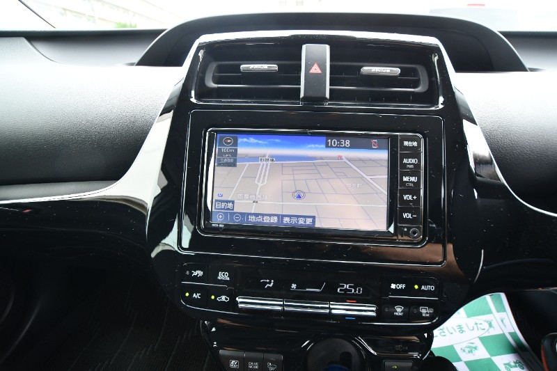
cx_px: 278
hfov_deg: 96.7
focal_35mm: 16
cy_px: 186
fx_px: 247
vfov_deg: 73.7
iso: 800
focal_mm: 11
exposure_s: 1/250
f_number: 4.5
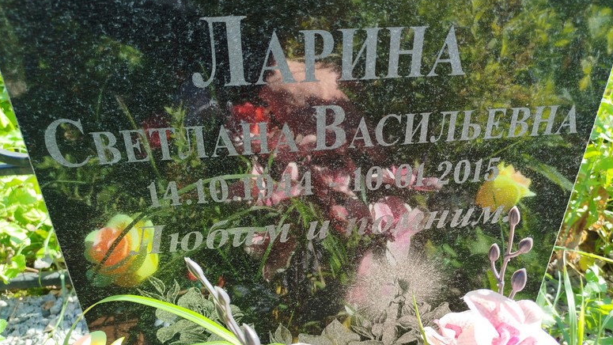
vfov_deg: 42.9
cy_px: 177
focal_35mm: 27
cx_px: 311
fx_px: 439
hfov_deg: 69.9
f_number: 1.7
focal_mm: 5.31
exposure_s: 1/183
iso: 50
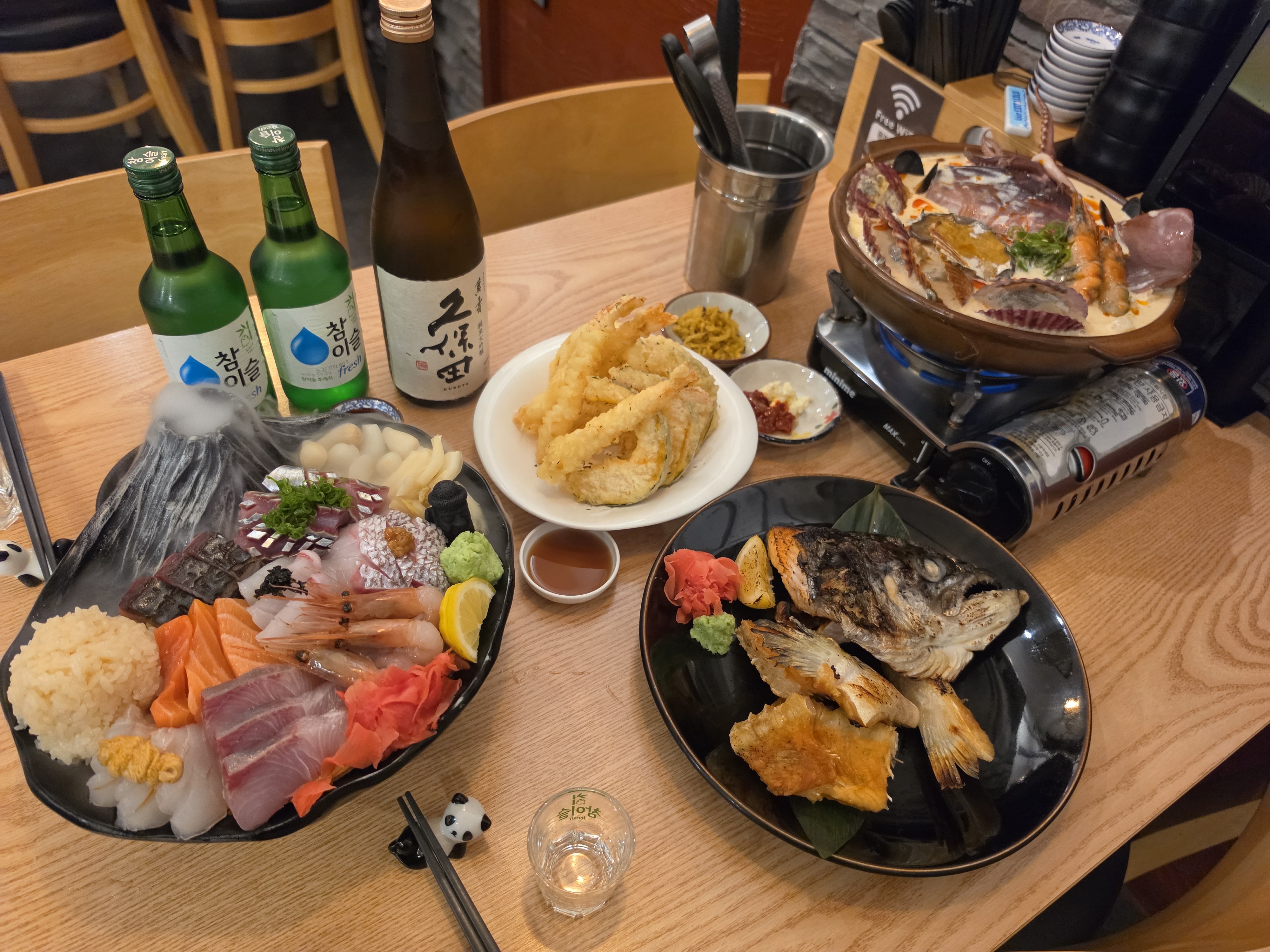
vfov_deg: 58.9
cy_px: 476
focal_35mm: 23
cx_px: 635
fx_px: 844
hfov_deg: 73.9
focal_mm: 6.5
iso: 800
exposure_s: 1/120
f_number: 1.4
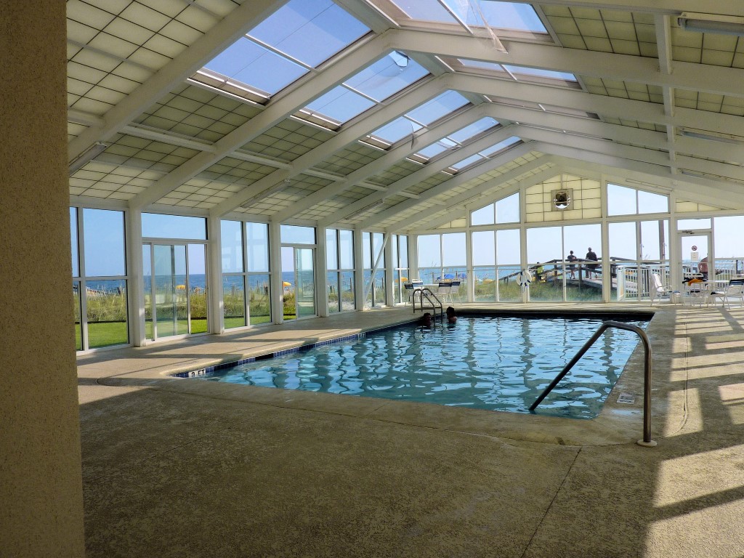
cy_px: 279
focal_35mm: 25
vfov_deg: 54.9
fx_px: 537
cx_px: 372
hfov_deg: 69.4
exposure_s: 1/500
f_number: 5
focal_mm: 4.1
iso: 80
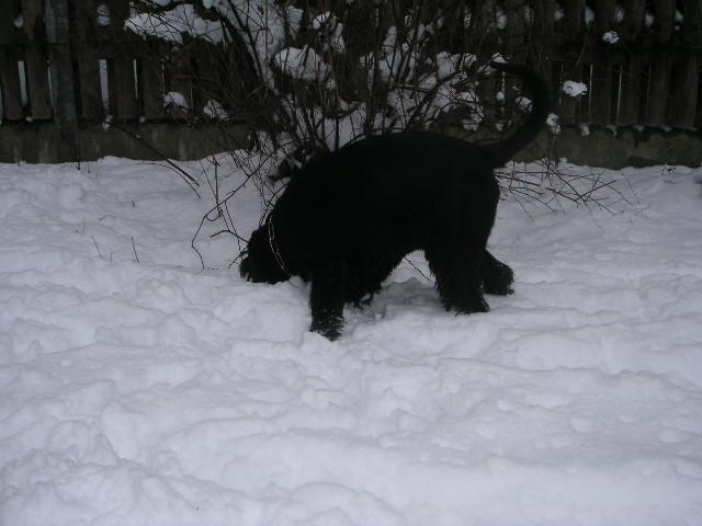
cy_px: 263
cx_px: 351
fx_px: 771
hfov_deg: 49.0
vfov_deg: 37.7
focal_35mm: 38
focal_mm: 6
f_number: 2.8
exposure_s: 1/750
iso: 50
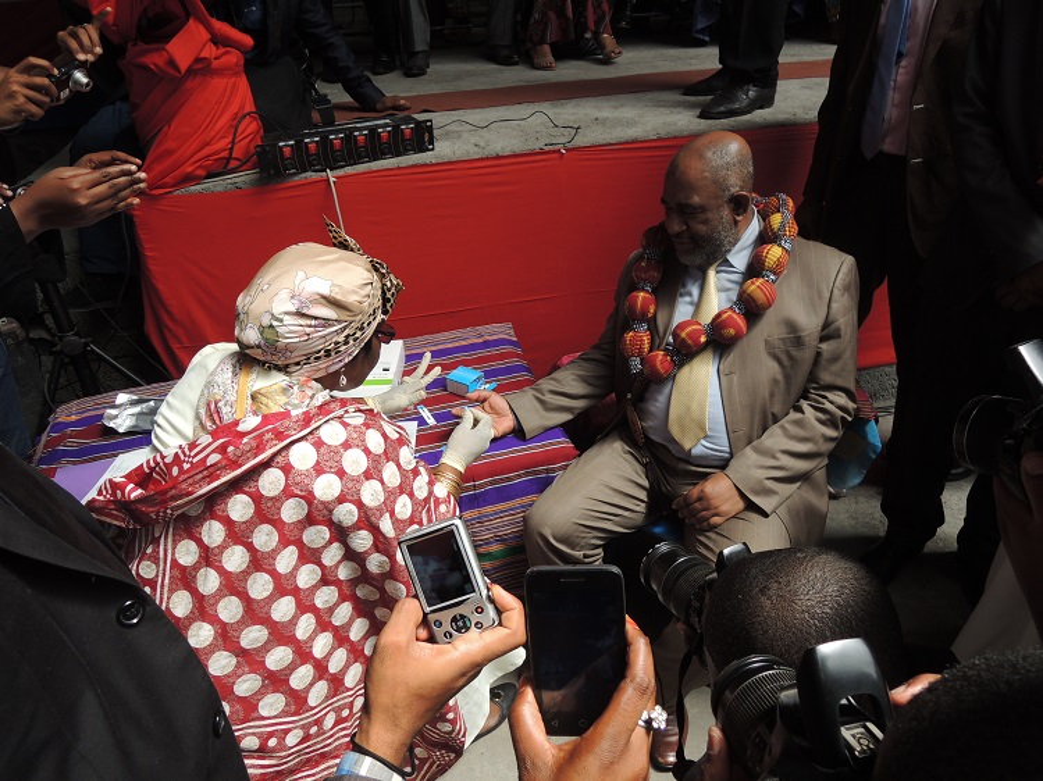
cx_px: 522
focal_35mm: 24
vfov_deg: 56.8
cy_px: 390
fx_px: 723
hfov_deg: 71.6
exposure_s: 1/400
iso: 100
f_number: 2.8
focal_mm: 4.3
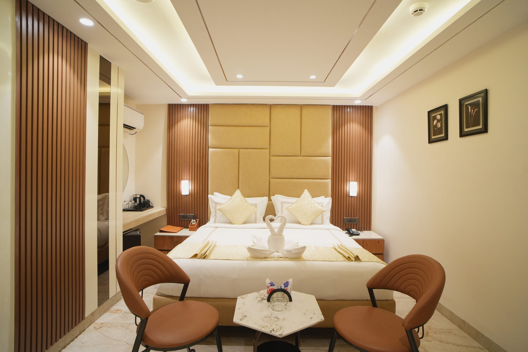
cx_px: 264
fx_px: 264
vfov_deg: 67.4
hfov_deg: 90.0
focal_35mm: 18
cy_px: 176
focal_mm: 18
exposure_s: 1/100
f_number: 4.5
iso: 1600
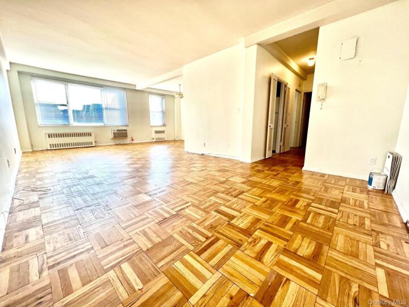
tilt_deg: -10.6
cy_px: 154
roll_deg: +0.1
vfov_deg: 89.9
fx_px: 154
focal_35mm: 13
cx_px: 204
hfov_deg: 106.2
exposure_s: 1/99
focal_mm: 1.57
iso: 64
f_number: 1.8
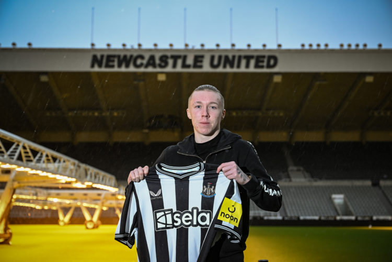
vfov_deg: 24.2
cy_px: 131
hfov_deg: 35.6
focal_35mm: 56
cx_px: 196
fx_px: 610
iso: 500
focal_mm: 56
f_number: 4
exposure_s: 1/160
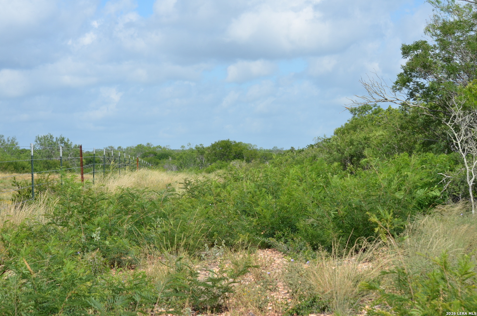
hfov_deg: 24.7
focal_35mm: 82
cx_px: 238
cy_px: 158
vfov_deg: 16.5
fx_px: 1091
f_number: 9
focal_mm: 55
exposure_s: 1/320
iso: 125
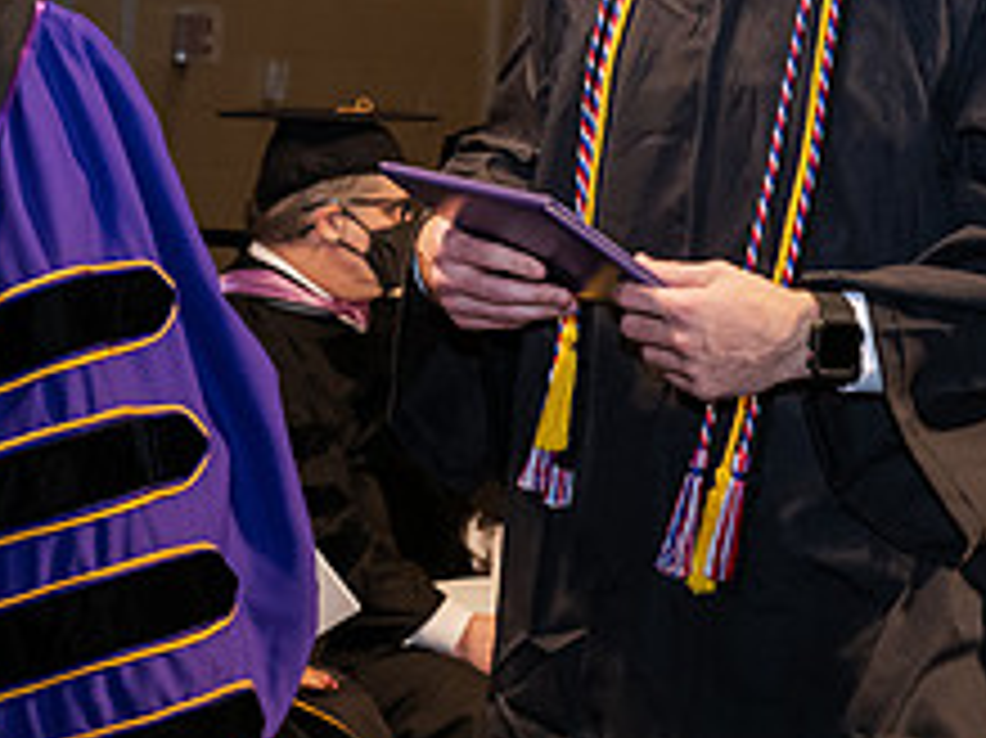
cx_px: 338
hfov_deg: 12.5
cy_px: -16
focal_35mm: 158
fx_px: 4498
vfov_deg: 9.3
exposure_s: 1/200
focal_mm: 62
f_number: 6.3
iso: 1600
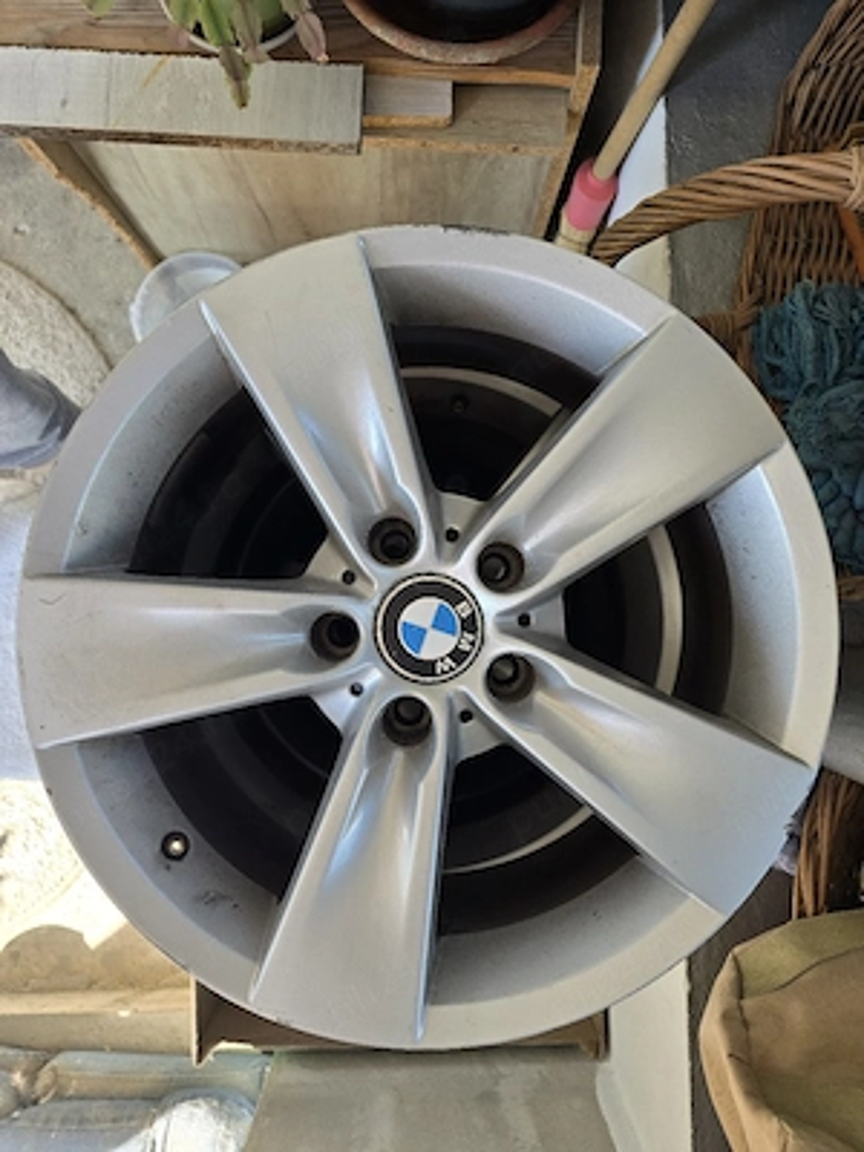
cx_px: 432
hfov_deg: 58.9
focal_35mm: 23
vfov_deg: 73.9
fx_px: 765
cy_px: 576
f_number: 1.7
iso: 50
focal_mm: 6.3
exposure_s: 1/182
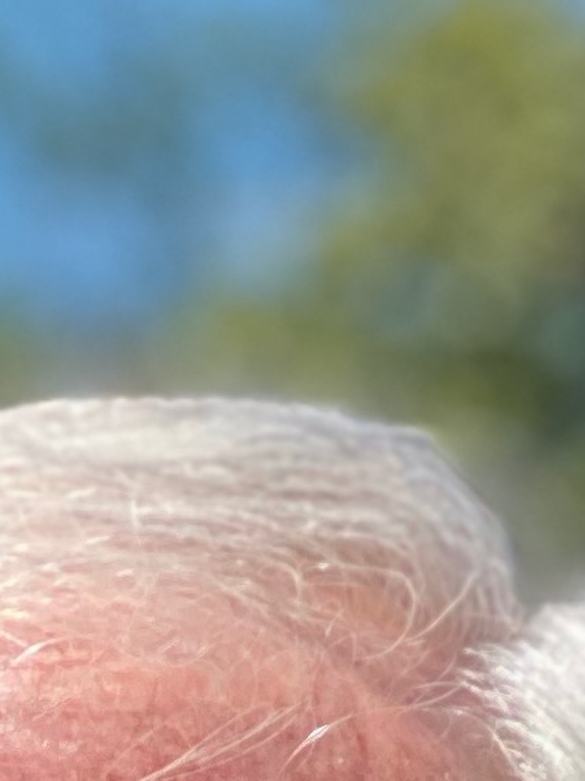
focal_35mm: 368
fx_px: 8298
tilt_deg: -3.1
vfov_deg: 5.1
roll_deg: -0.2
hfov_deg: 4.0
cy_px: 2295
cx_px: -164
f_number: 2
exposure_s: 1/786
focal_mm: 6
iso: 20
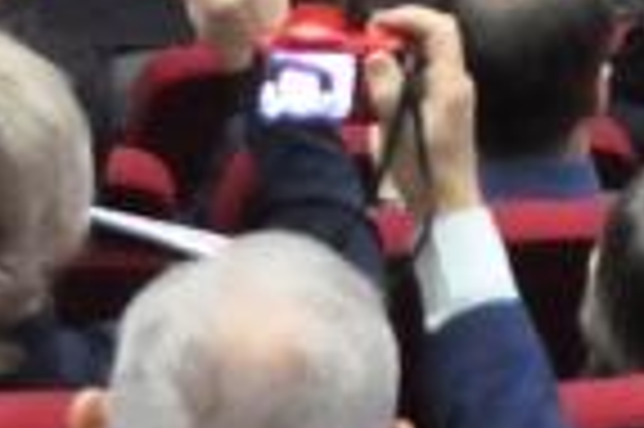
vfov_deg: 3.9
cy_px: -694
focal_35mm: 343
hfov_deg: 5.8
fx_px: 6129
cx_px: 1423
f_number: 5
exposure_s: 1/125
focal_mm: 32
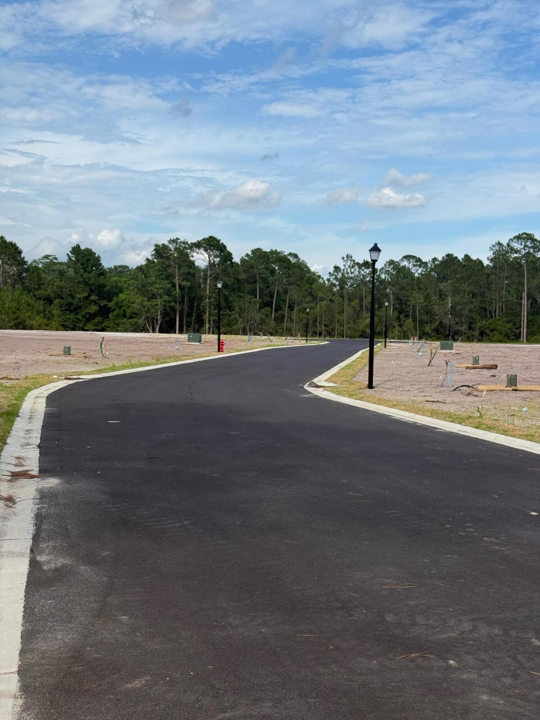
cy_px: 360
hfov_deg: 30.3
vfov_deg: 39.7
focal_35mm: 48
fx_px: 998
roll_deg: -2.2
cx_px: 270
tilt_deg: -1.1
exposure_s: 1/4587
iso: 64
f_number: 1.78
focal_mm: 6.76
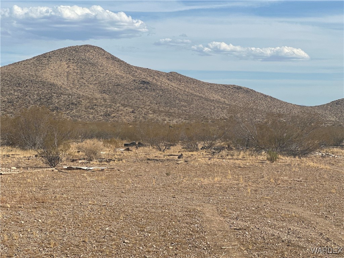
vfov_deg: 19.1
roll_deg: -1.1
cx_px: 172
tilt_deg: +0.1
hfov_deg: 25.3
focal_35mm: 77
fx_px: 765
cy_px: 129
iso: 32
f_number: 2.8
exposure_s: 1/1143
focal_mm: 9
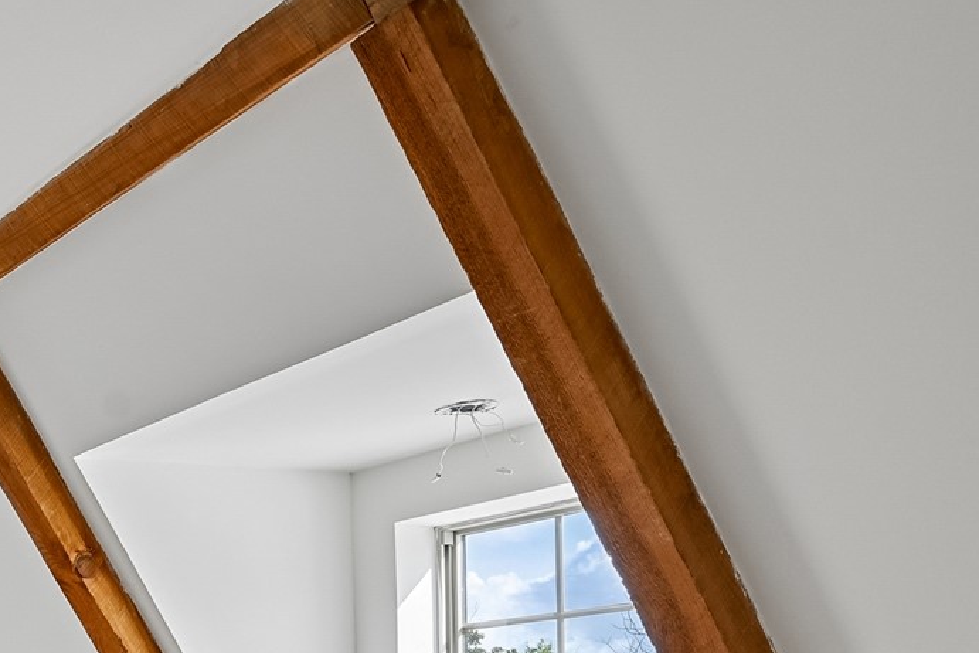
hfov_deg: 31.7
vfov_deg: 27.1
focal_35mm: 44
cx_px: -349
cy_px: 775
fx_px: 1197
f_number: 8
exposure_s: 1/50
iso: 100
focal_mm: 14
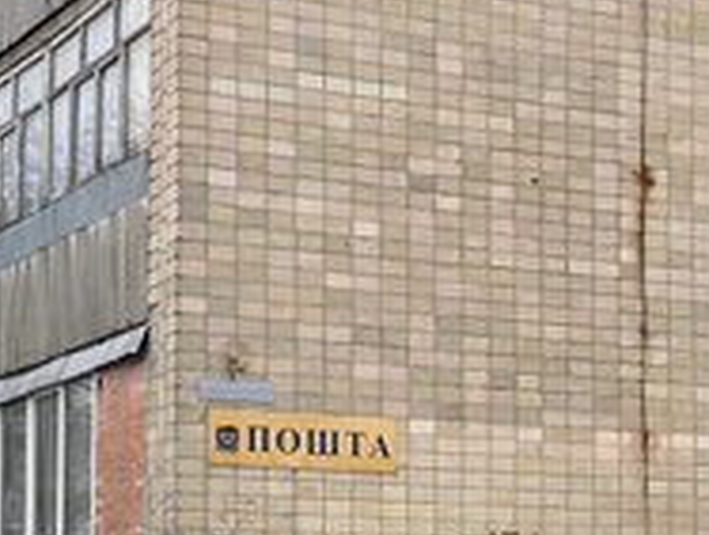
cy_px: 512
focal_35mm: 111
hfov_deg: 17.7
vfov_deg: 13.2
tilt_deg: +3.8
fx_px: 2278
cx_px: 364
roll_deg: +0.2
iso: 25
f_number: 2
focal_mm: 6
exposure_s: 1/122
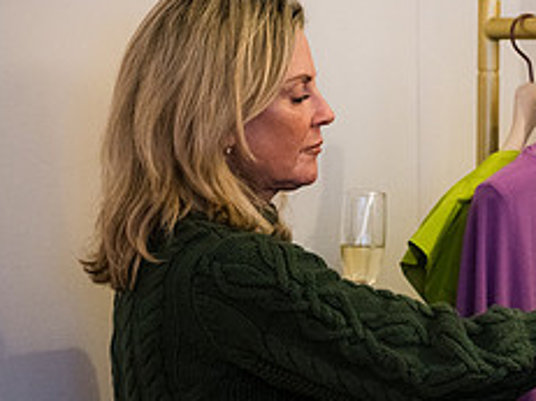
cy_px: 275
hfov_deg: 8.2
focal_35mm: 239
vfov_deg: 6.2
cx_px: 668
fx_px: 3699
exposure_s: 1/125
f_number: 3.2
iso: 3600
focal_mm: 99
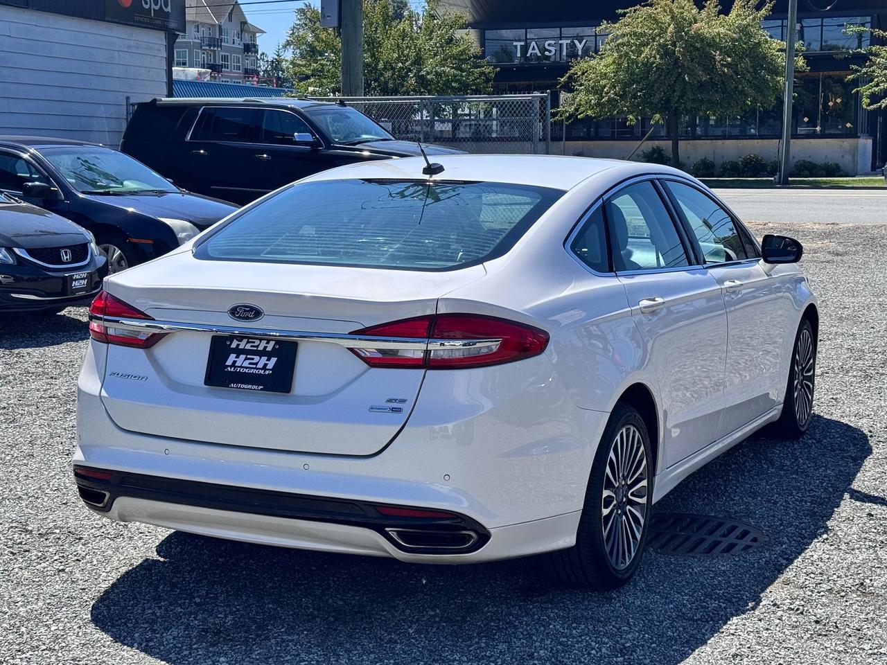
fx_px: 1230
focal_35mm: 48
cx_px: 444
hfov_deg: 39.7
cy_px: 332
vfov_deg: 30.3
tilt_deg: -4.6
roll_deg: +0.0
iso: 64
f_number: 1.78
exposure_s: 1/4310
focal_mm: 6.76
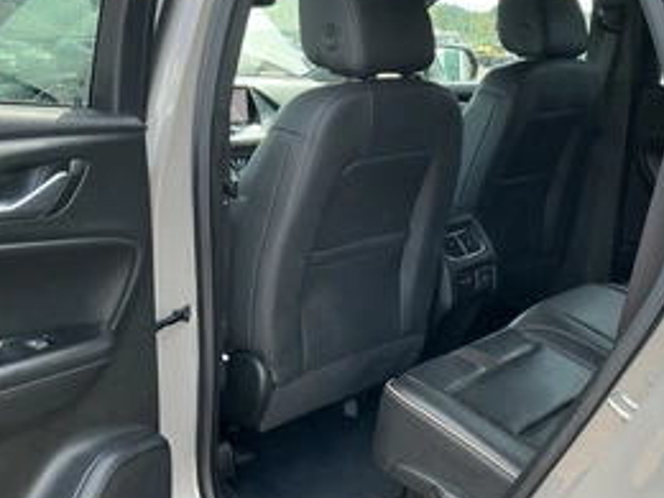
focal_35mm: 43
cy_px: 304
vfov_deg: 33.5
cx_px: 404
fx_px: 825
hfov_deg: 43.6
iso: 32
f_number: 1.8
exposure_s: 1/172
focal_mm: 3
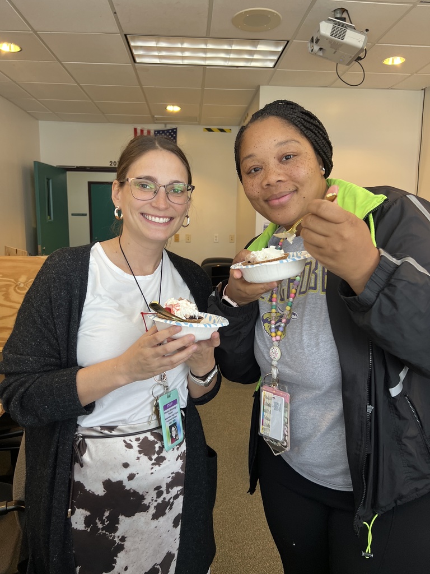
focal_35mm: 26
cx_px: 215
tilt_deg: -7.3
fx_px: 431
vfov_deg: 67.3
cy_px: 287
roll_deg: +0.1
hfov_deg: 53.1
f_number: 1.5
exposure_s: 1/121
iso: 100
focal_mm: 5.7
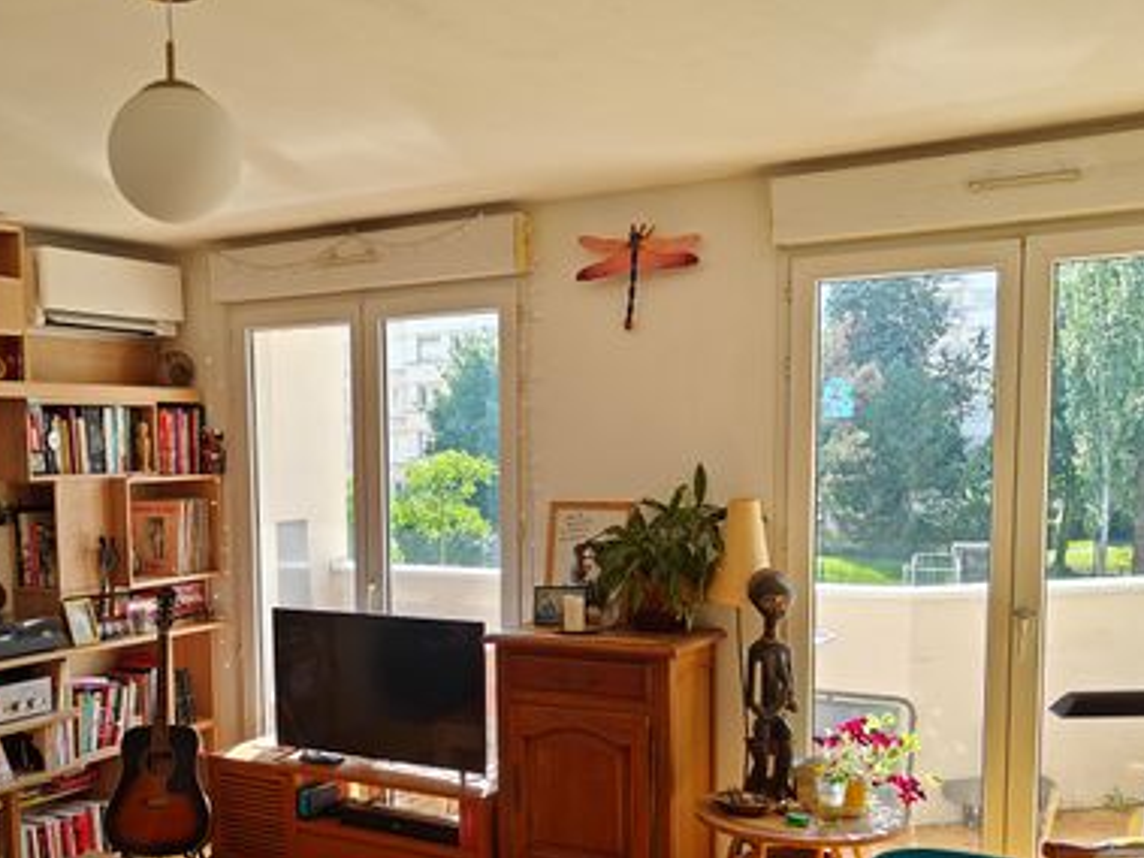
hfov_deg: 48.5
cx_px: 426
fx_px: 1255
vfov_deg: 37.3
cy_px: 574
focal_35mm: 38
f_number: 1.8
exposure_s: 1/393
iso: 50
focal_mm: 5.59
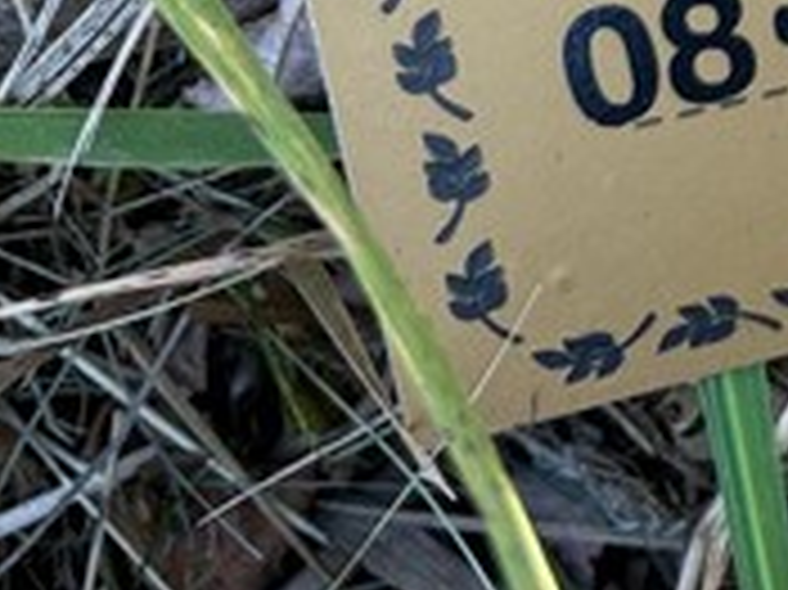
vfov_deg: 10.9
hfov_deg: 14.8
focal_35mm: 119
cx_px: 1328
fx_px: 2707
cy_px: -743
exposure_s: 1/126
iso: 32
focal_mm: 5.96
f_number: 1.6
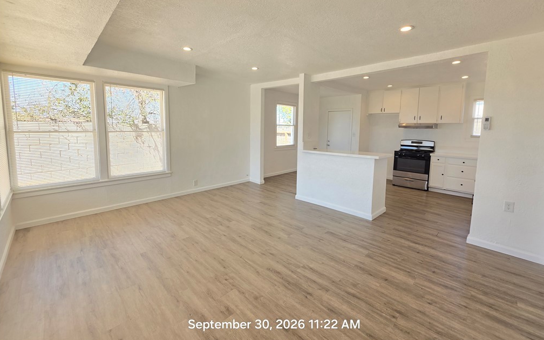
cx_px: 274
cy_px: 149
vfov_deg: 78.3
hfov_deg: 105.3
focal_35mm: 14
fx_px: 208
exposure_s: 1/120
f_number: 1.9
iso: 32
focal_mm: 2.2
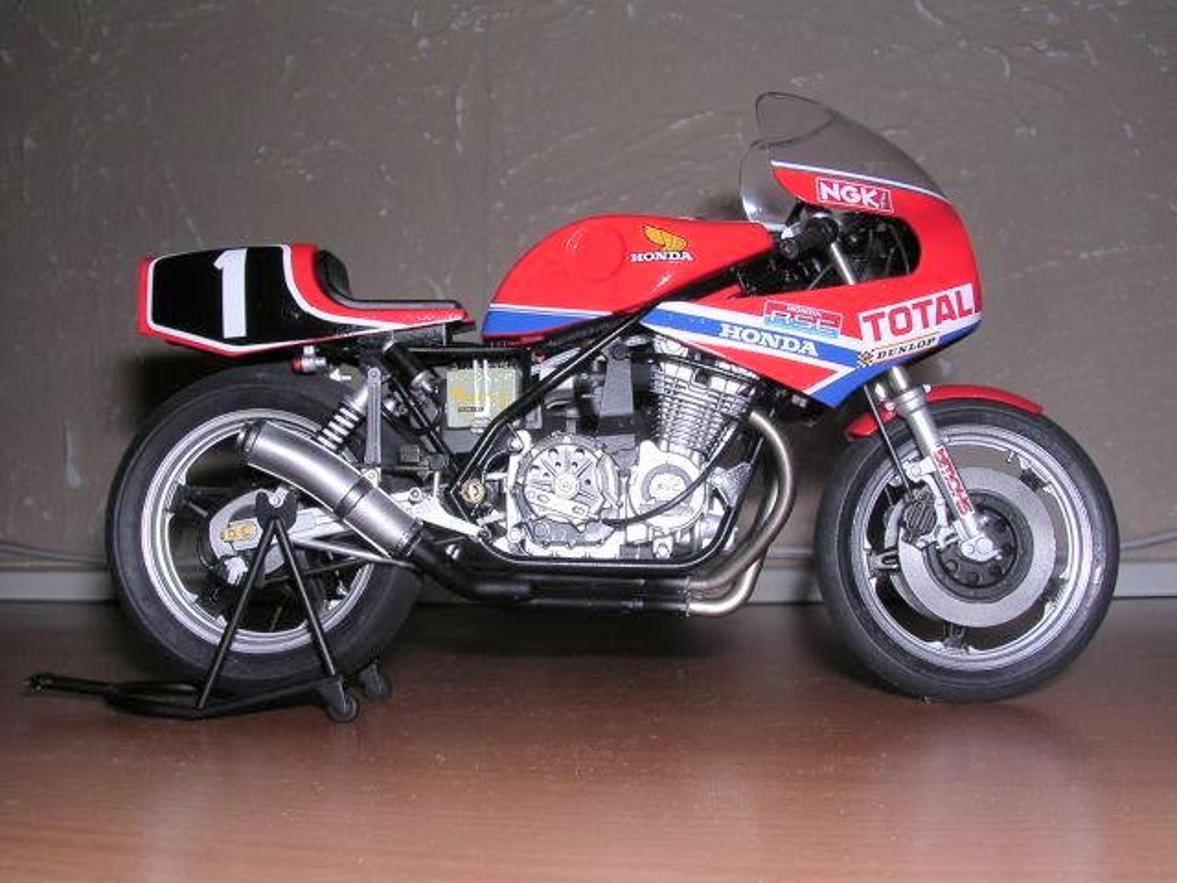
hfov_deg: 49.0
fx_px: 1292
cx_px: 588
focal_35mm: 38
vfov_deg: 37.7
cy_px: 442
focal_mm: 5.8
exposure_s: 1/60.1
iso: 100
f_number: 5.6
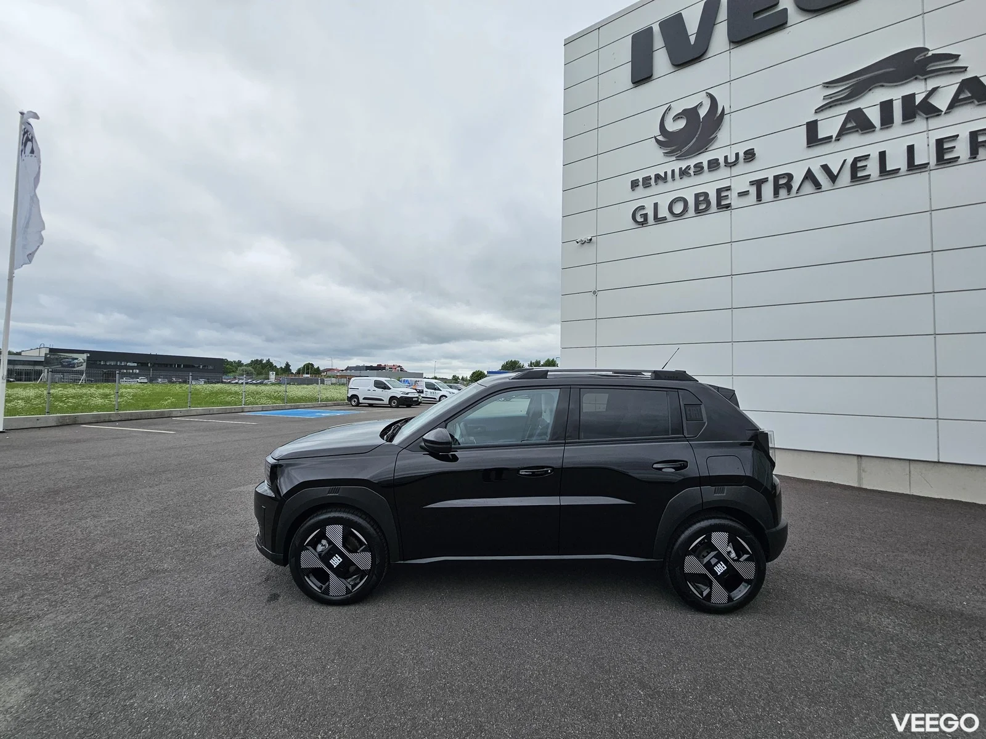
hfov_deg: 106.2
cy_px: 370
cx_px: 493
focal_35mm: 13
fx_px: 370
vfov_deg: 89.9
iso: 50
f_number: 2.2
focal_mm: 2.2
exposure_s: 1/1372
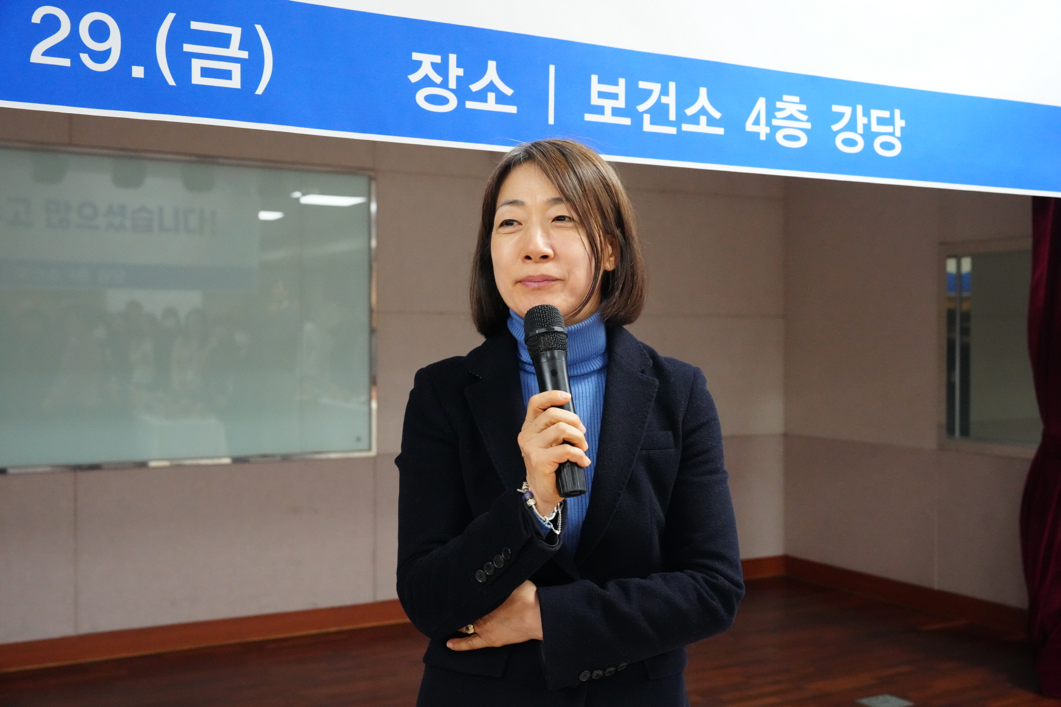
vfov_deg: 32.6
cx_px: 530
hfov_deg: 47.4
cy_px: 354
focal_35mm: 41
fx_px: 1208
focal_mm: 41
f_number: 5.6
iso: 8000
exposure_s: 1/160
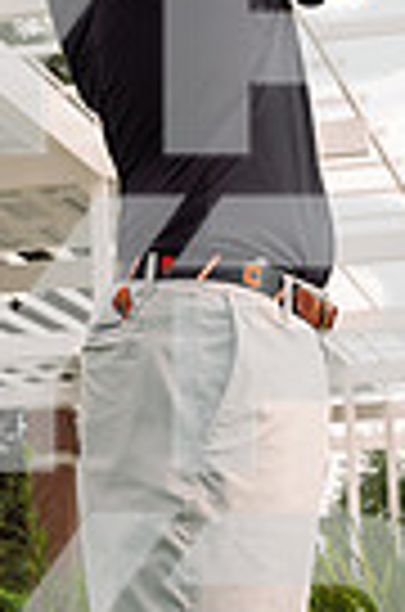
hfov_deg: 10.8
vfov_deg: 16.3
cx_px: 122
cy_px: 338
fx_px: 2137
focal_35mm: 126
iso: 100
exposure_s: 1/250
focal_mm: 38
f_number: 7.1
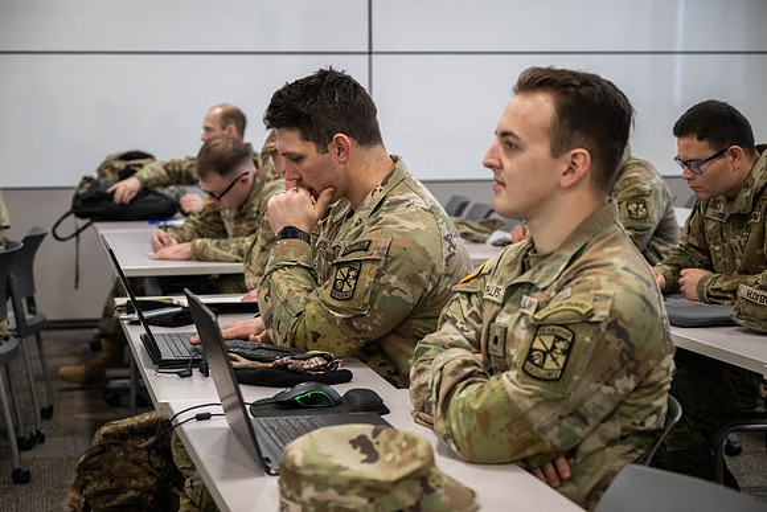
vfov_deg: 19.9
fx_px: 1460
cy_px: 256
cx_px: 384
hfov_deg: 29.4
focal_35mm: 69
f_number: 4
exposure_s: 1/400
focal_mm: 67
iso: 2500
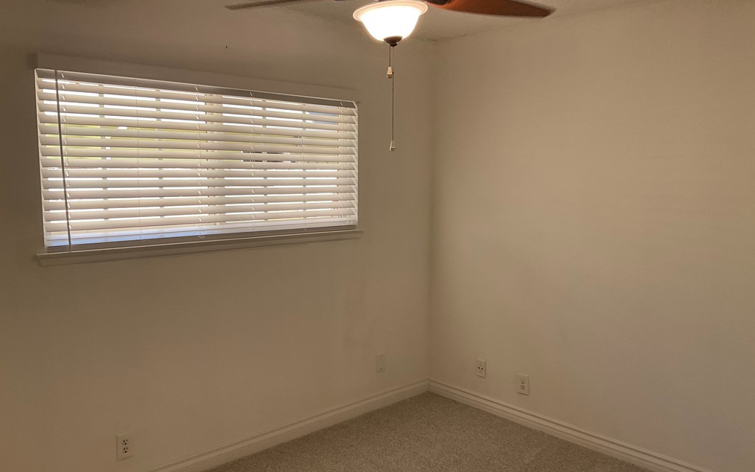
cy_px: 249
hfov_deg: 61.2
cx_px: 376
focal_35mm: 31
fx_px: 638
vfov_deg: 40.6
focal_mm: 3
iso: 50
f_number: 1.8
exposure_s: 1/60
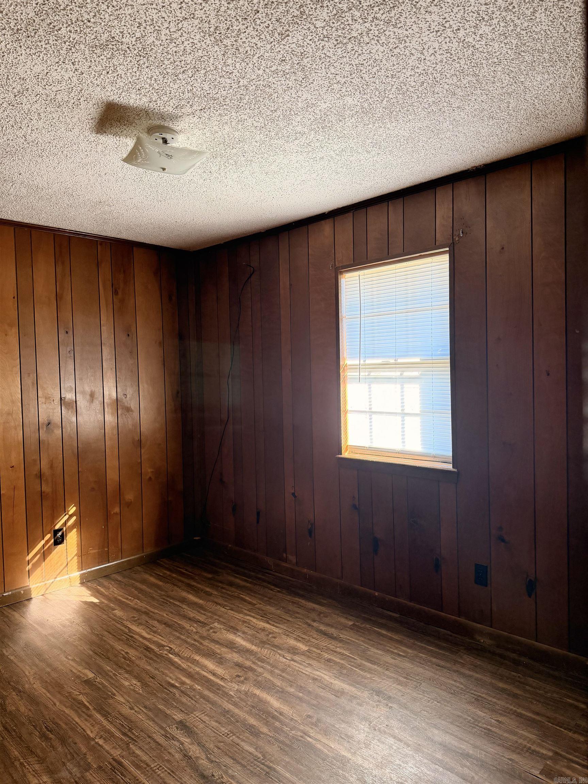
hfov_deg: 56.8
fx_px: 544
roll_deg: +2.0
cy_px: 392
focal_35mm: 24
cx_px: 294
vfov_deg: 71.6
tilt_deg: -1.7
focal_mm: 6.76
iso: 250
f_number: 1.78
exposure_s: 1/60
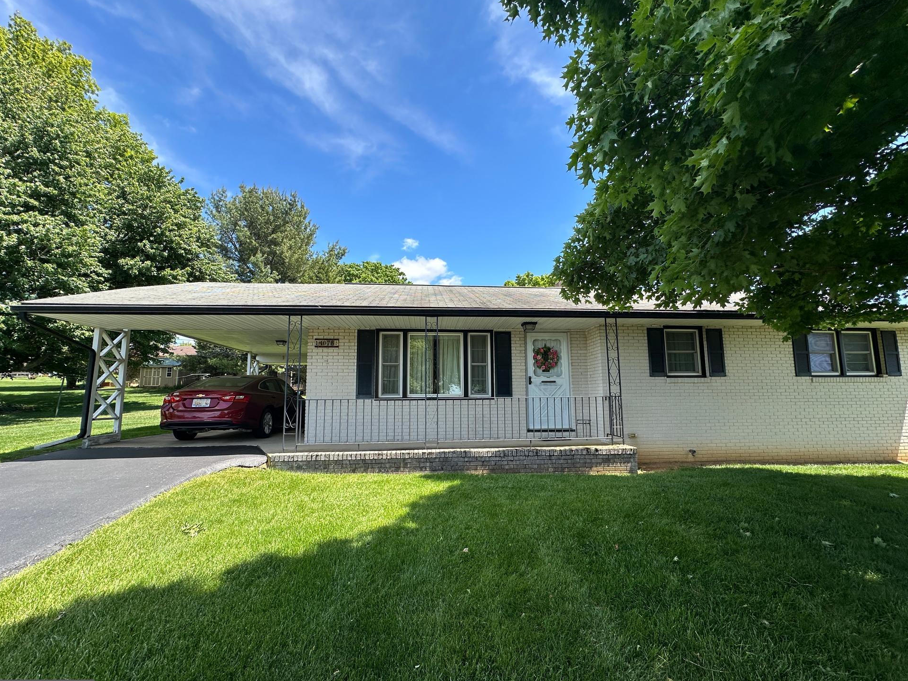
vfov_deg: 81.7
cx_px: 462
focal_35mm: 15
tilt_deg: +7.1
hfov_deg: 98.2
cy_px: 354
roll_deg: +0.8
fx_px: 394
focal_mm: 2.22
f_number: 2.2
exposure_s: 1/682
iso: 40
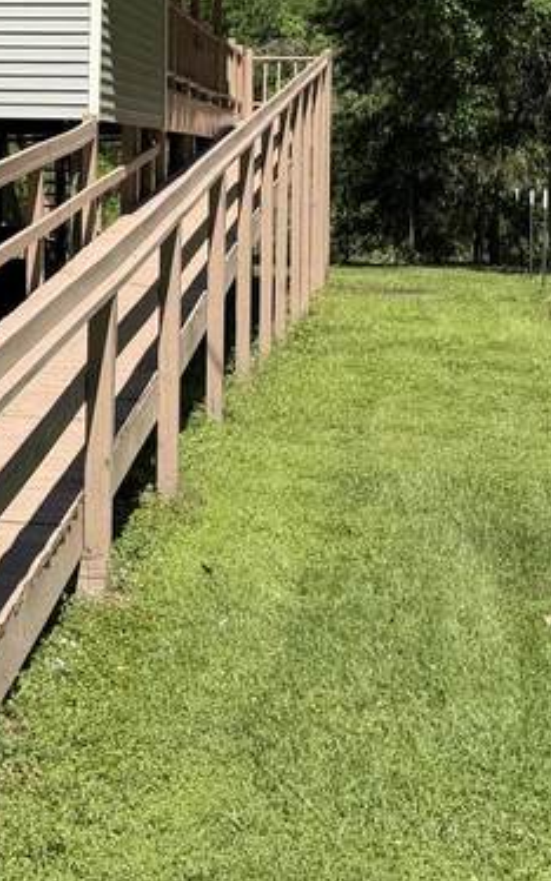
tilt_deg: +0.0
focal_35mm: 87
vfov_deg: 23.3
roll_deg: -1.3
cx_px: -108
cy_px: 132
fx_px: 2089
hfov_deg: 14.6
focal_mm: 6.76
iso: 80
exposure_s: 1/4405
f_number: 1.78
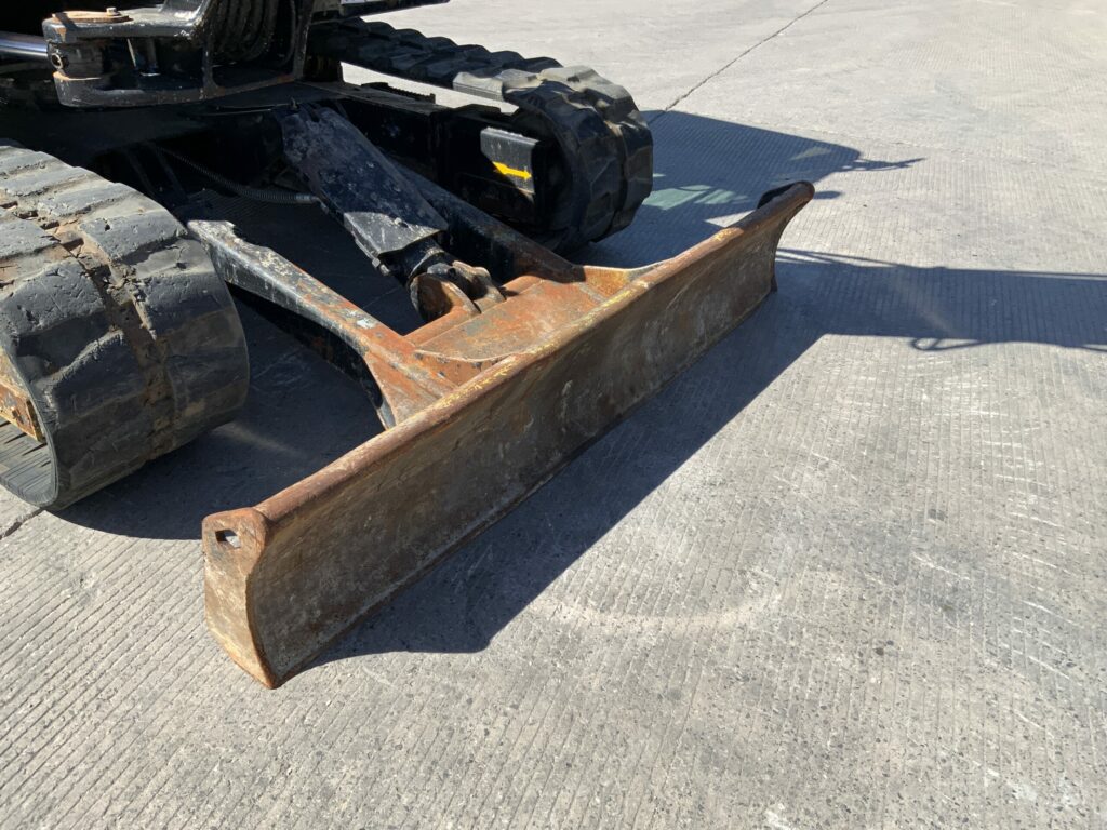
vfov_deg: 48.2
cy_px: 415
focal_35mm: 29
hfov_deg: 61.7
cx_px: 554
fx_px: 927
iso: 16
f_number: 1.8
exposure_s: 1/1342
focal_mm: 3
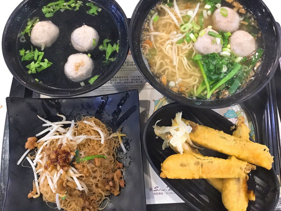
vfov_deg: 45.4
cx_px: 140
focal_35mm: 31
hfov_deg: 58.4
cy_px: 106
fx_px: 252
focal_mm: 3.3
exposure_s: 1/15
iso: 250
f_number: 2.4
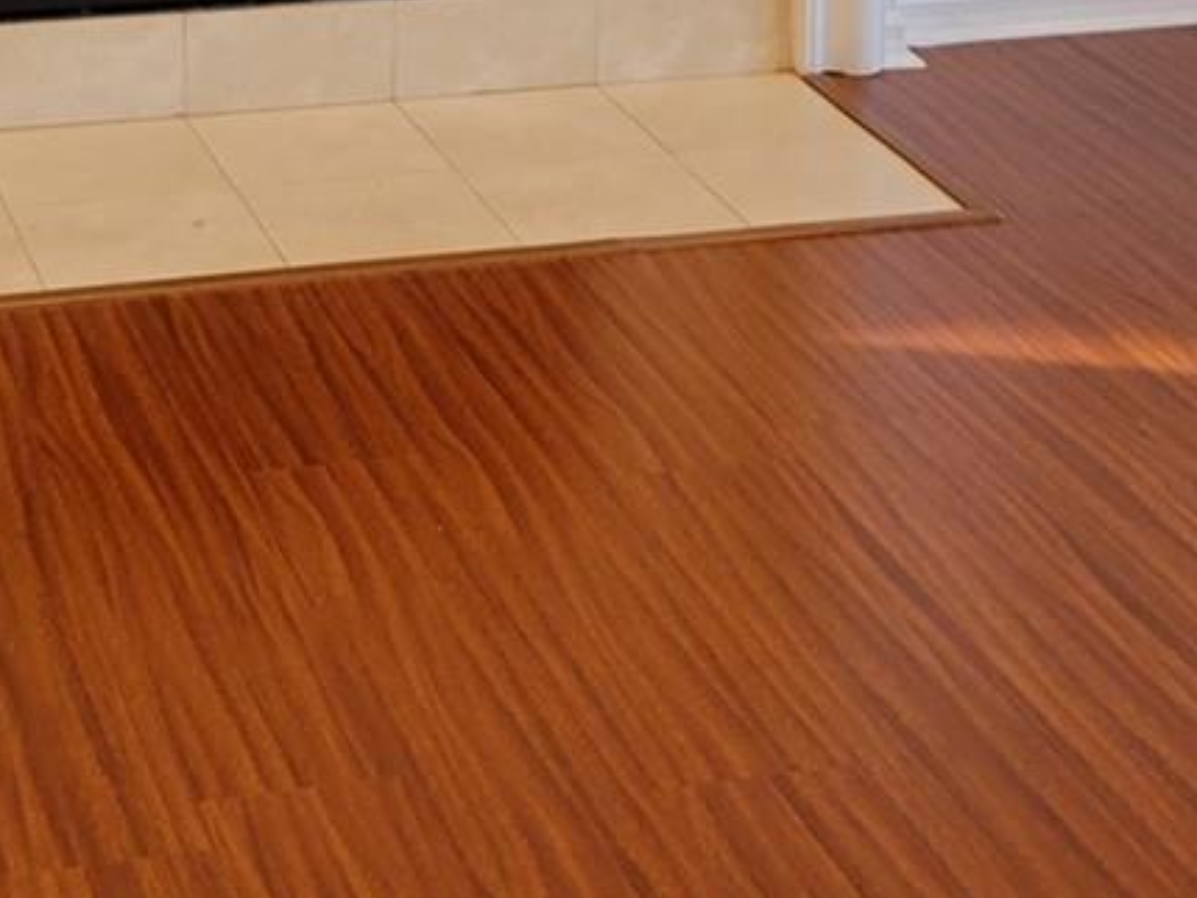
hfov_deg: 20.1
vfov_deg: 13.6
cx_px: 349
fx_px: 3355
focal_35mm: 97
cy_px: -742
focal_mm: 5.4
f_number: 1.8
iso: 100
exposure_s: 1/119
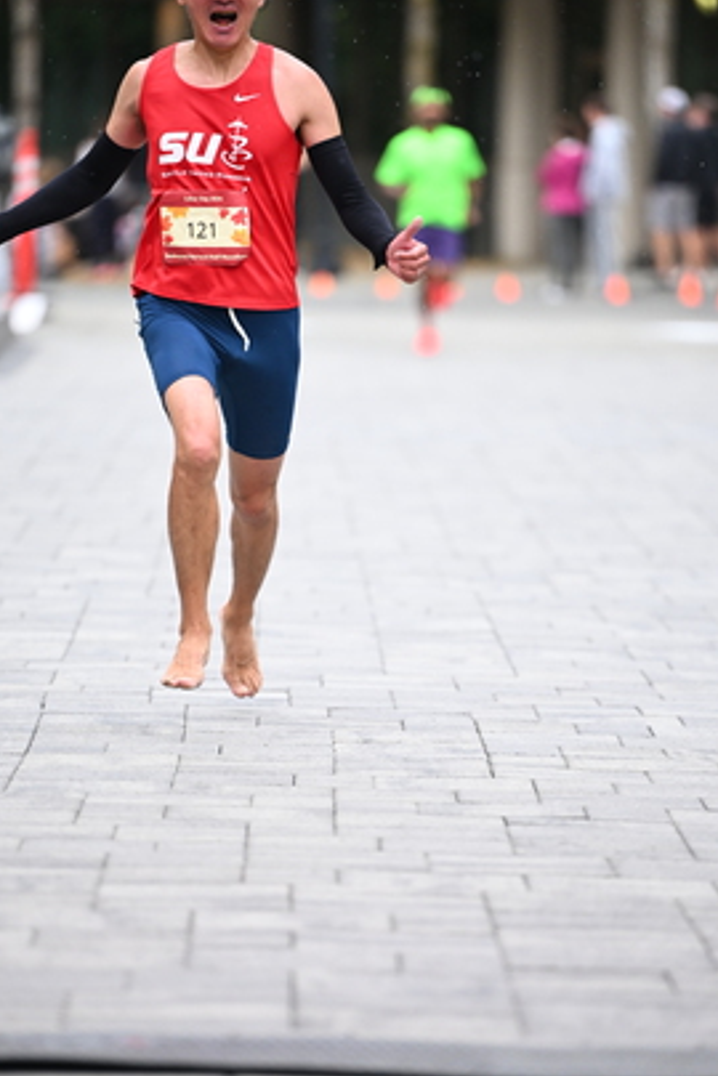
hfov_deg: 5.3
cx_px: 310
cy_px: 521
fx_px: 7718
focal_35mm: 258
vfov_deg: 8.0
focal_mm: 190
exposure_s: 1/1250
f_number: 2.8
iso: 1250
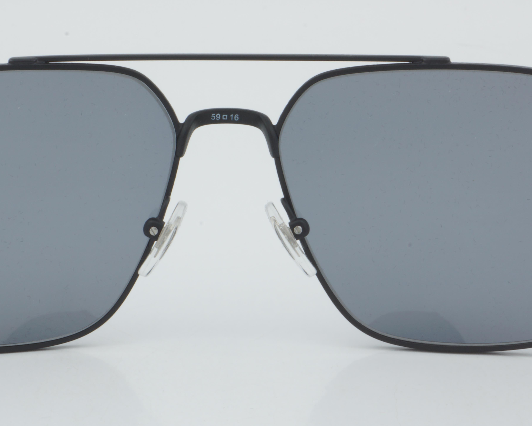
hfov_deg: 14.9
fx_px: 2028
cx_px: 229
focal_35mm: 129
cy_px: 200
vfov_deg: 12.0
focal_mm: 55
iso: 100
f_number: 32
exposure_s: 1/3
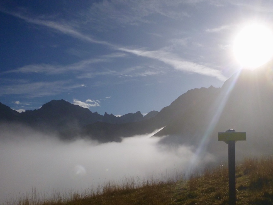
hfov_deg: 53.2
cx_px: 175
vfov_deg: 41.7
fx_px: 268
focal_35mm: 34
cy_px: 115
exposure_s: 1/640
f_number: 9
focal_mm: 4.5
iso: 100
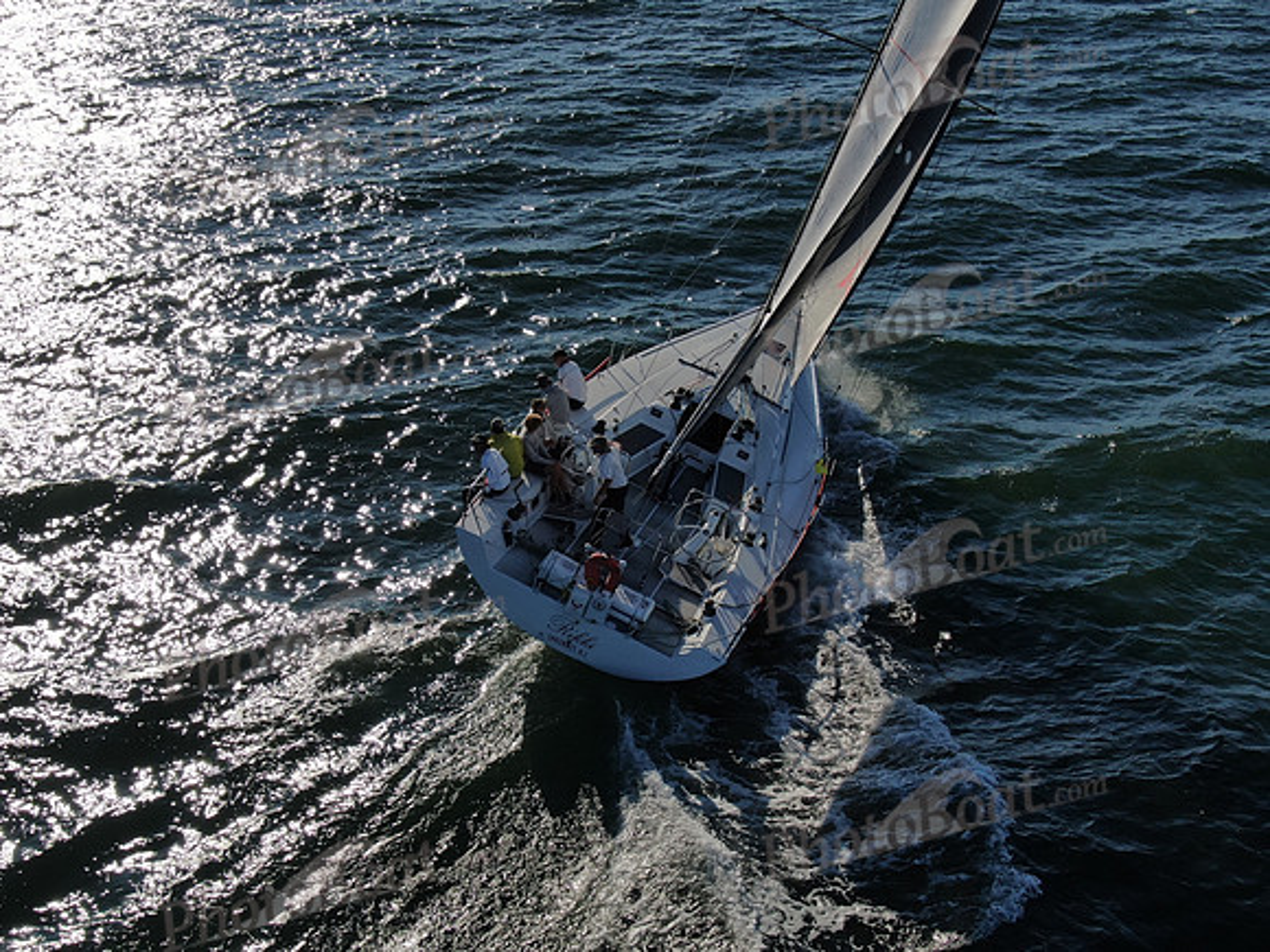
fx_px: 1761
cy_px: 476
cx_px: 635
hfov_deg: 39.7
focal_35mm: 48
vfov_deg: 30.3
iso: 100
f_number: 3.8
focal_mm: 8.6
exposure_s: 1/2500
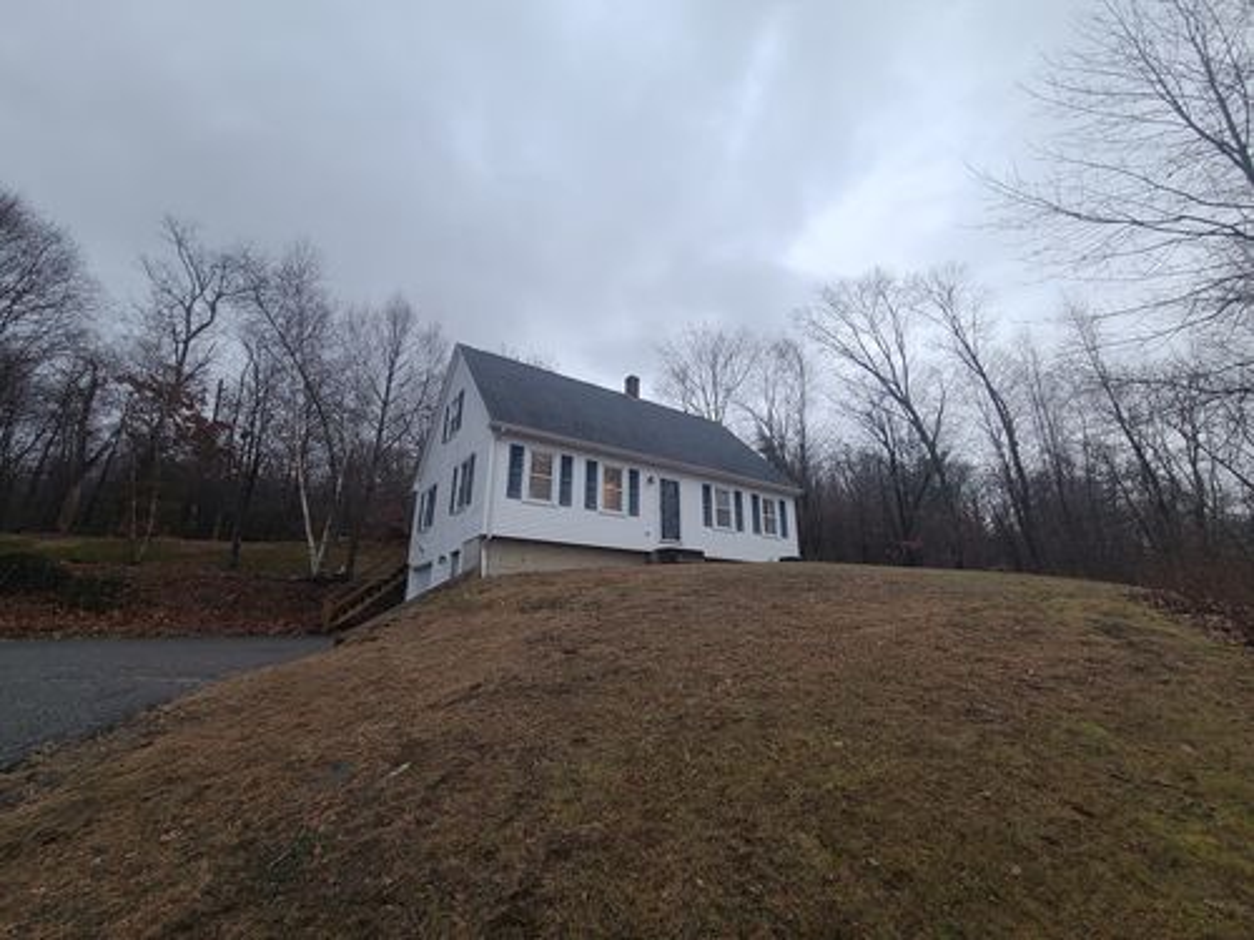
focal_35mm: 13
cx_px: 627
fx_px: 471
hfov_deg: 106.2
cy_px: 470
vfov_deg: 89.9
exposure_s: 1/60
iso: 100
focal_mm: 2.2
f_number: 2.2
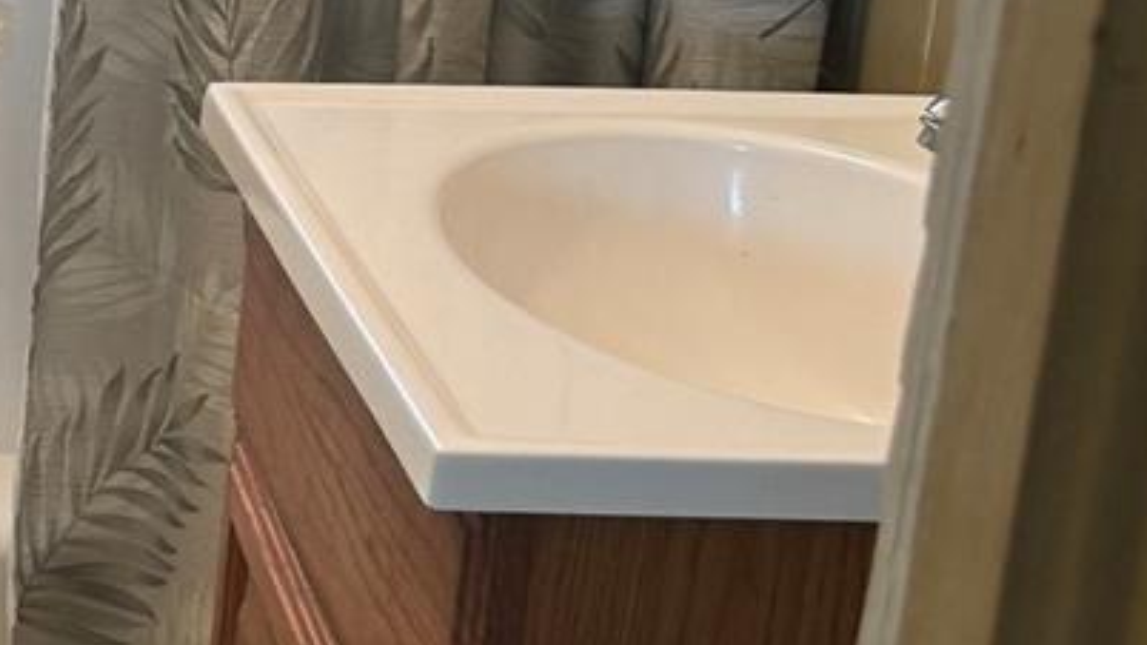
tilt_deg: -20.1
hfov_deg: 19.5
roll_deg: +0.4
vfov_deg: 12.1
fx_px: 3041
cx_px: -385
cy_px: 288
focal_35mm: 100
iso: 160
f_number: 1.78
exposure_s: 1/60
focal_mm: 6.76
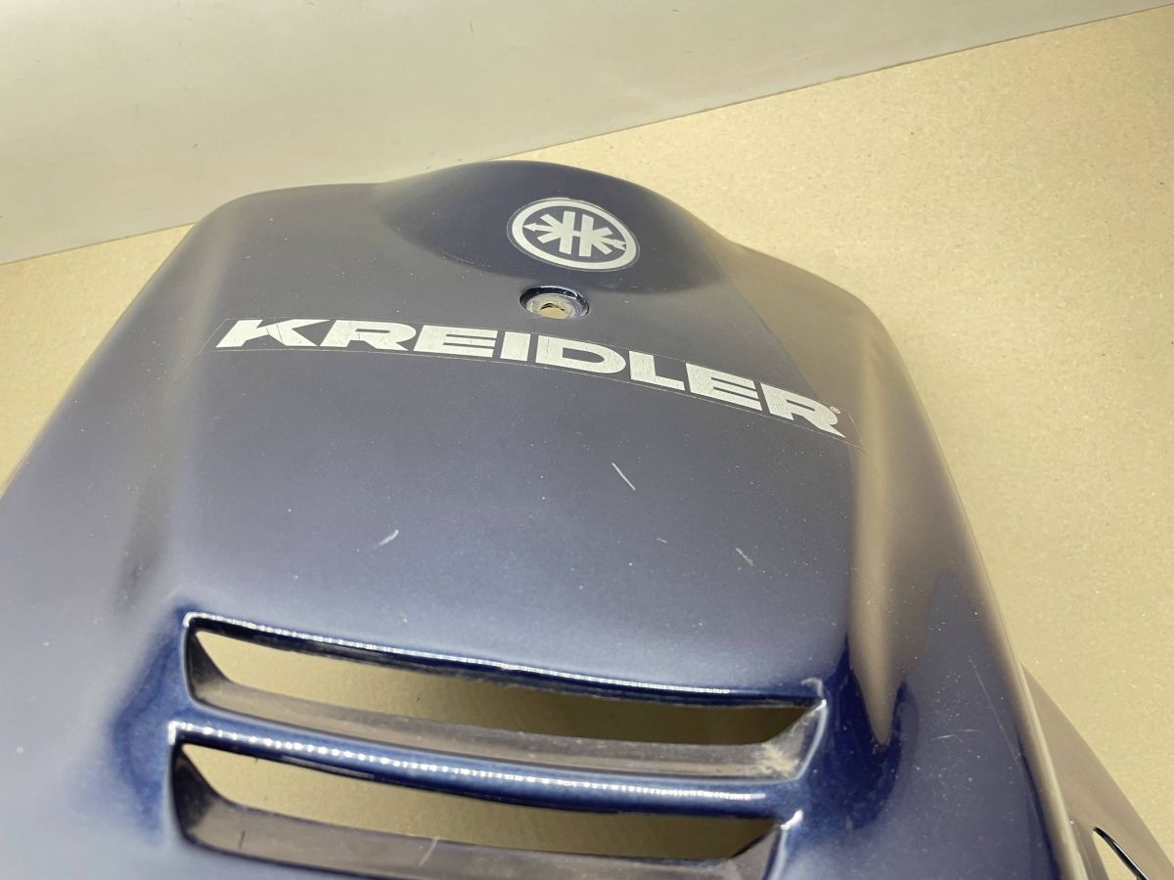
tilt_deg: -68.2
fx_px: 882
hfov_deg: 67.3
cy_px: 440
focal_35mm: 26
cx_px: 587
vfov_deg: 53.1
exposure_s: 1/50
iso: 100
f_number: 1.6
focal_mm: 4.2
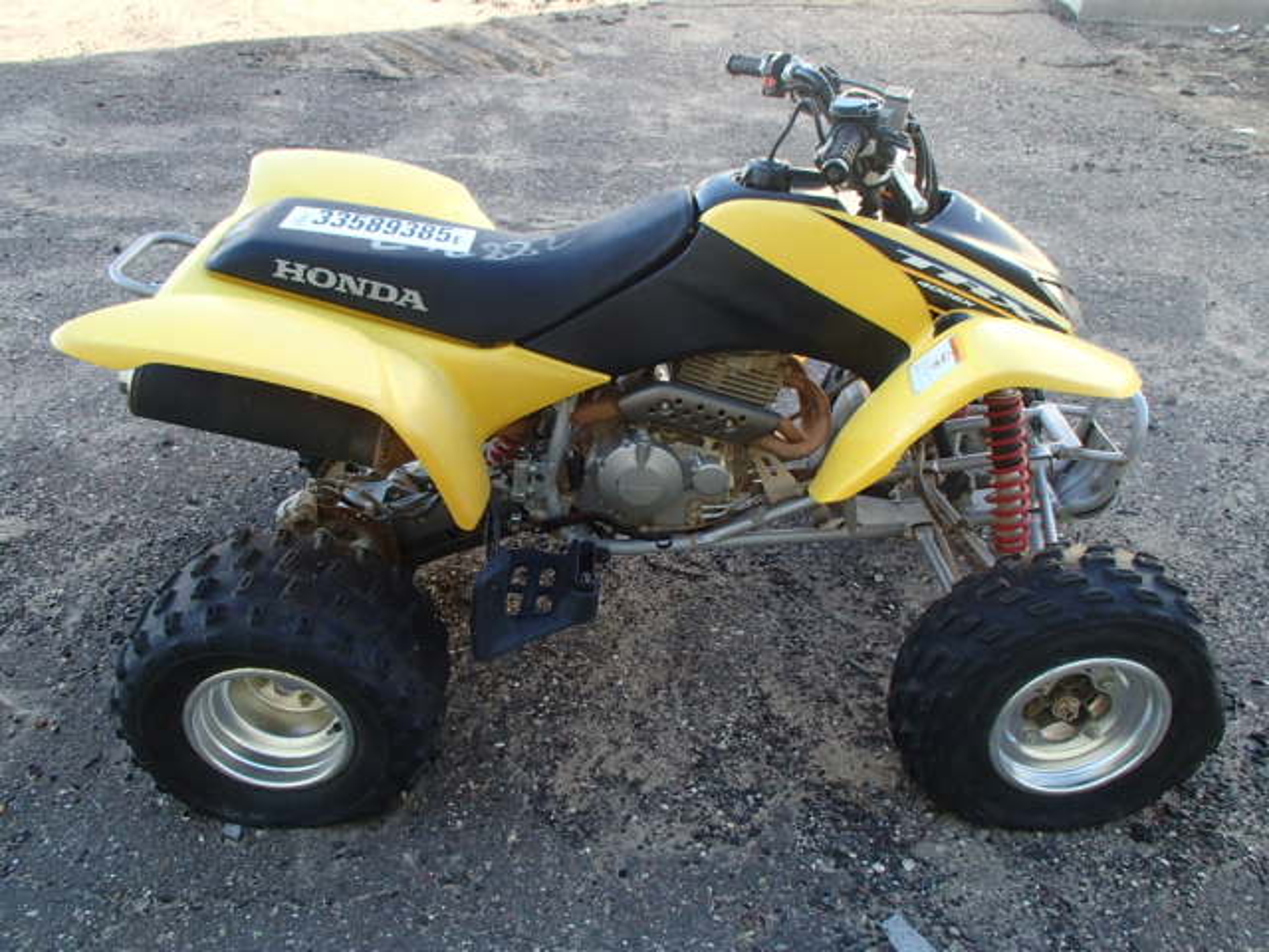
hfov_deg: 63.4
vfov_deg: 49.7
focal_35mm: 28
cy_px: 476
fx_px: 1026
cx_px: 634
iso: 400
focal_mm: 5
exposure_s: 1/250
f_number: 3.9
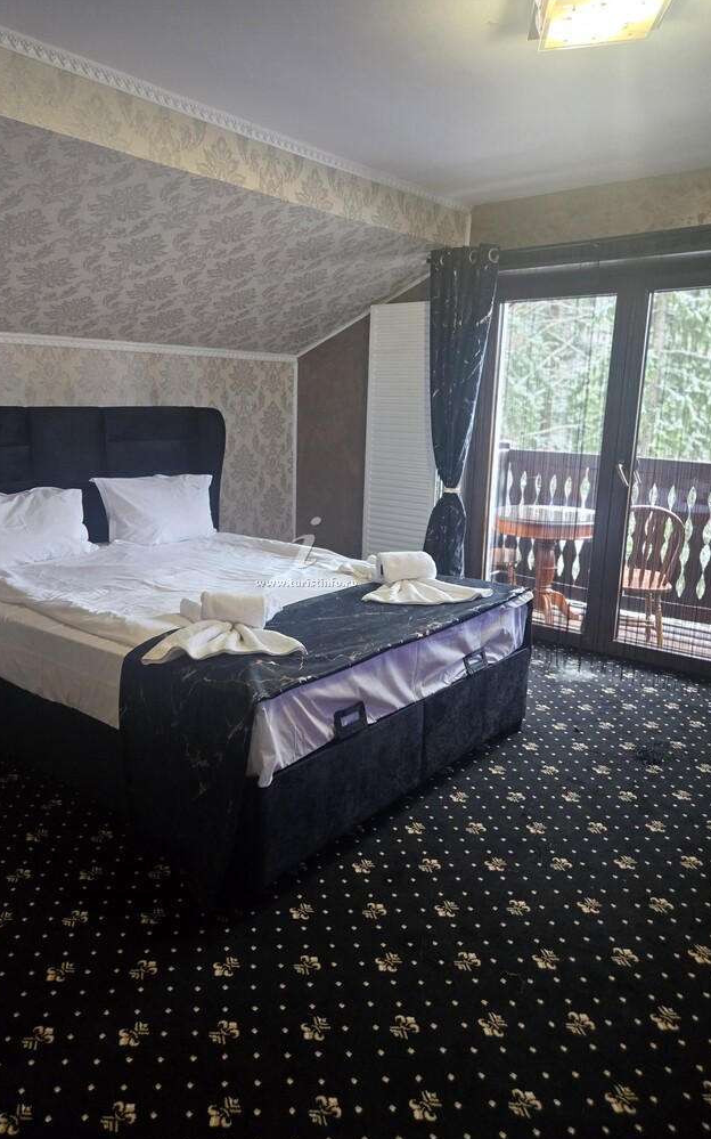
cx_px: 317
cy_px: 561
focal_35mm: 25
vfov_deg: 72.6
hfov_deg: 49.2
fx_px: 775
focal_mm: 5.4
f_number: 1.8
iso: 500
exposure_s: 1/100
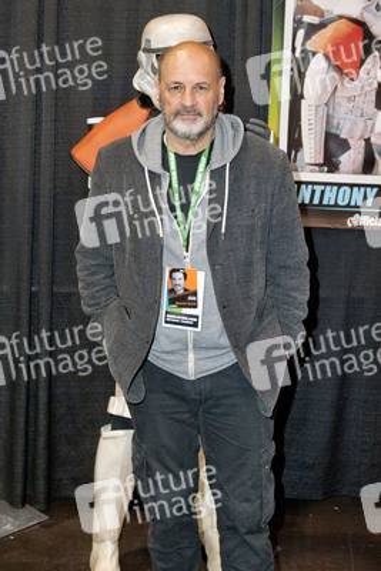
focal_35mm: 31
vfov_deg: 60.3
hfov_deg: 42.4
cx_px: 190
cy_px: 286
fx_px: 492
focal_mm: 31
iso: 500
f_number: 4
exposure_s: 1/400
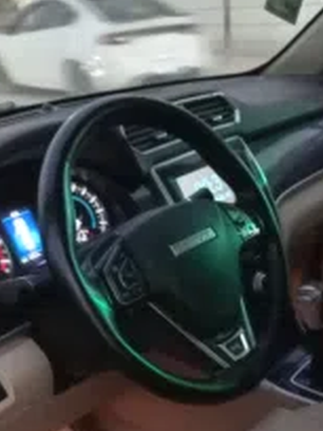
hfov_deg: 28.3
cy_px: 404
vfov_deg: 34.9
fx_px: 635
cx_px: 230
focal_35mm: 51
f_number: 1.8
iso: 1499
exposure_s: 1/16.7
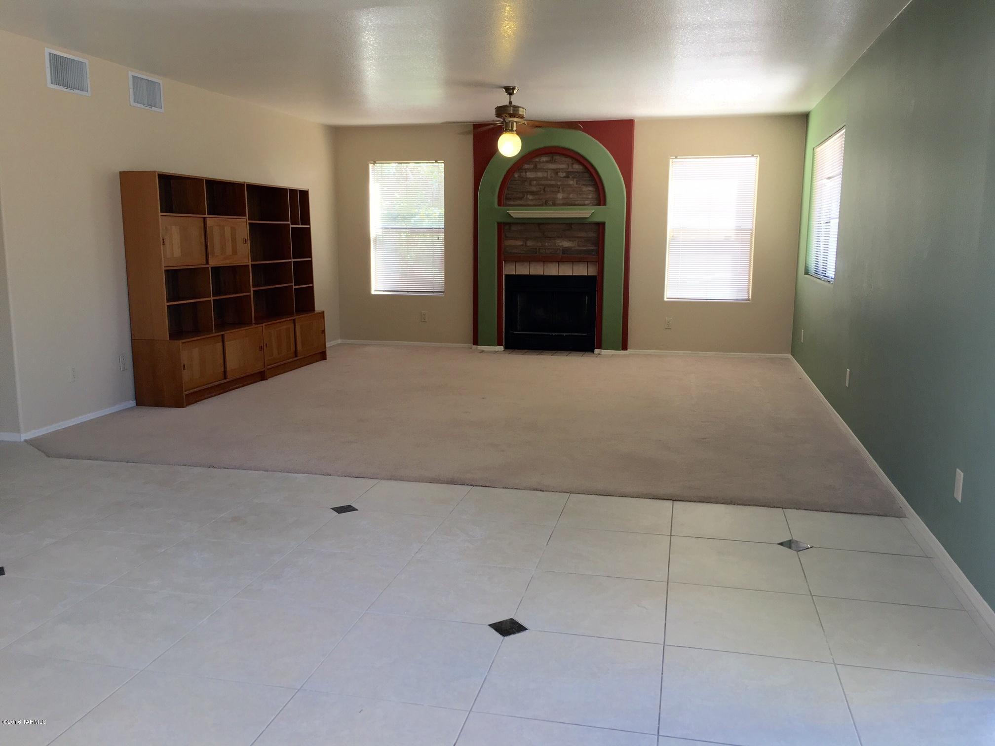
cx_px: 498
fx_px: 834
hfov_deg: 61.7
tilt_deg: -8.9
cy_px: 373
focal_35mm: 29
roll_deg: -0.8
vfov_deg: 48.2
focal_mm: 4.15
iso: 32
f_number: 2.2
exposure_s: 1/40
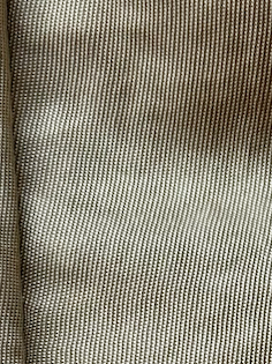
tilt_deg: -85.3
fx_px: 2044
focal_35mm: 195
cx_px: 325
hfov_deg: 7.5
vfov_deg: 9.6
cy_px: 679
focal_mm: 6.76
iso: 100
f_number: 1.78
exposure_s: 1/83
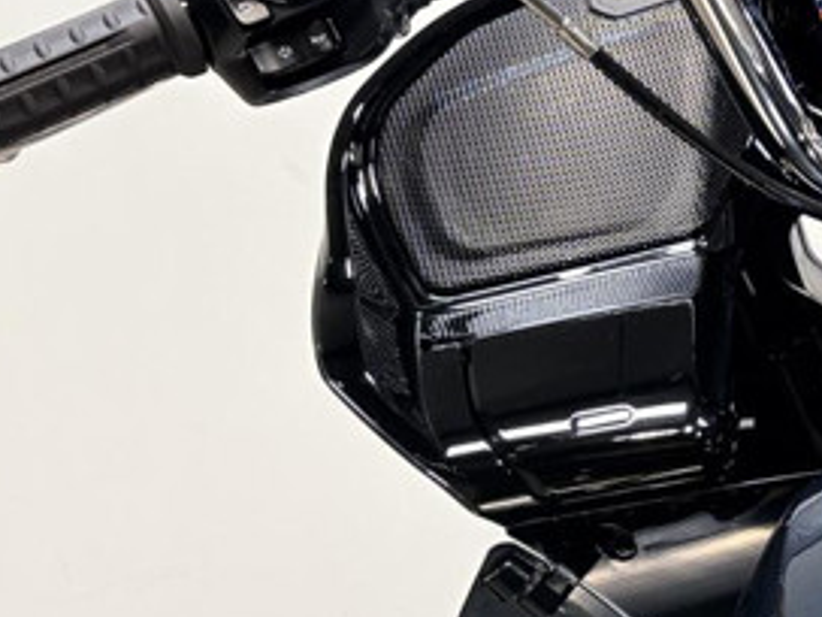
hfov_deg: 18.0
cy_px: 175
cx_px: 1065
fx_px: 2422
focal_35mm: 102
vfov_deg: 14.5
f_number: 1.6
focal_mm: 5.96
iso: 40
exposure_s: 1/120
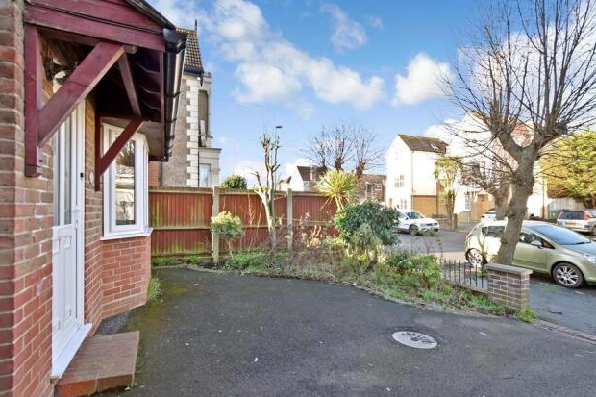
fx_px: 302
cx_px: 310
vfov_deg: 66.6
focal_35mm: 18
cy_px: 205
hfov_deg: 89.1
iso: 500
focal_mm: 11.5
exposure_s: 1/160
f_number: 9
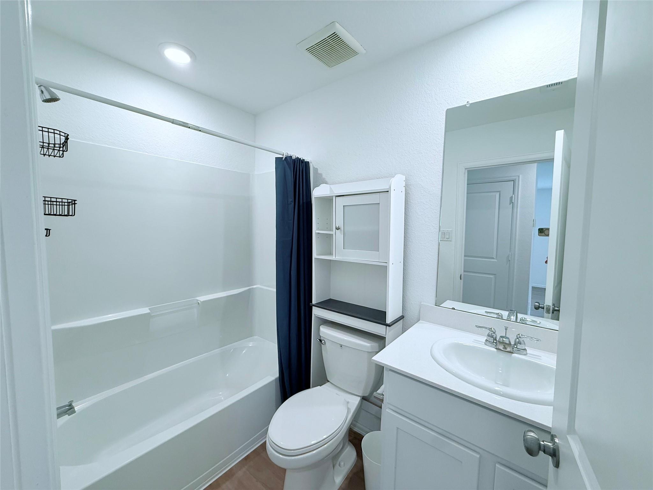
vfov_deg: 85.7
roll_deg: -0.9
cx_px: 326
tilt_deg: -3.9
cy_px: 245
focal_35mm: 14
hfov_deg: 102.1
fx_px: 264
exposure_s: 1/120
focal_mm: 2.22
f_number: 2.2
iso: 200
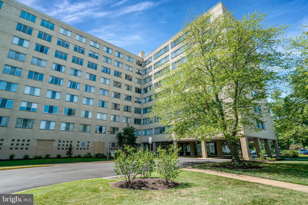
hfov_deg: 90.0
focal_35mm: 18
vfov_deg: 67.4
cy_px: 102
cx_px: 154
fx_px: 154
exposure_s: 1/1000
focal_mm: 18
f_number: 8
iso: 640
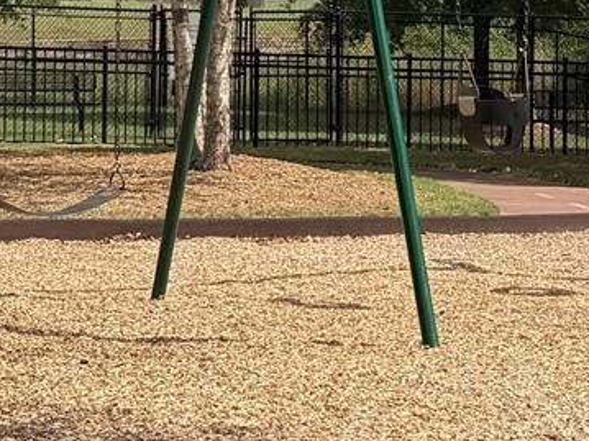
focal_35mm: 137
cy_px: -103
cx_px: 299
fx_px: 2330
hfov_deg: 14.4
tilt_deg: +3.9
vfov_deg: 10.6
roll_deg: -0.5
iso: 80
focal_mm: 6.76
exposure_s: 1/4673
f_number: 1.78
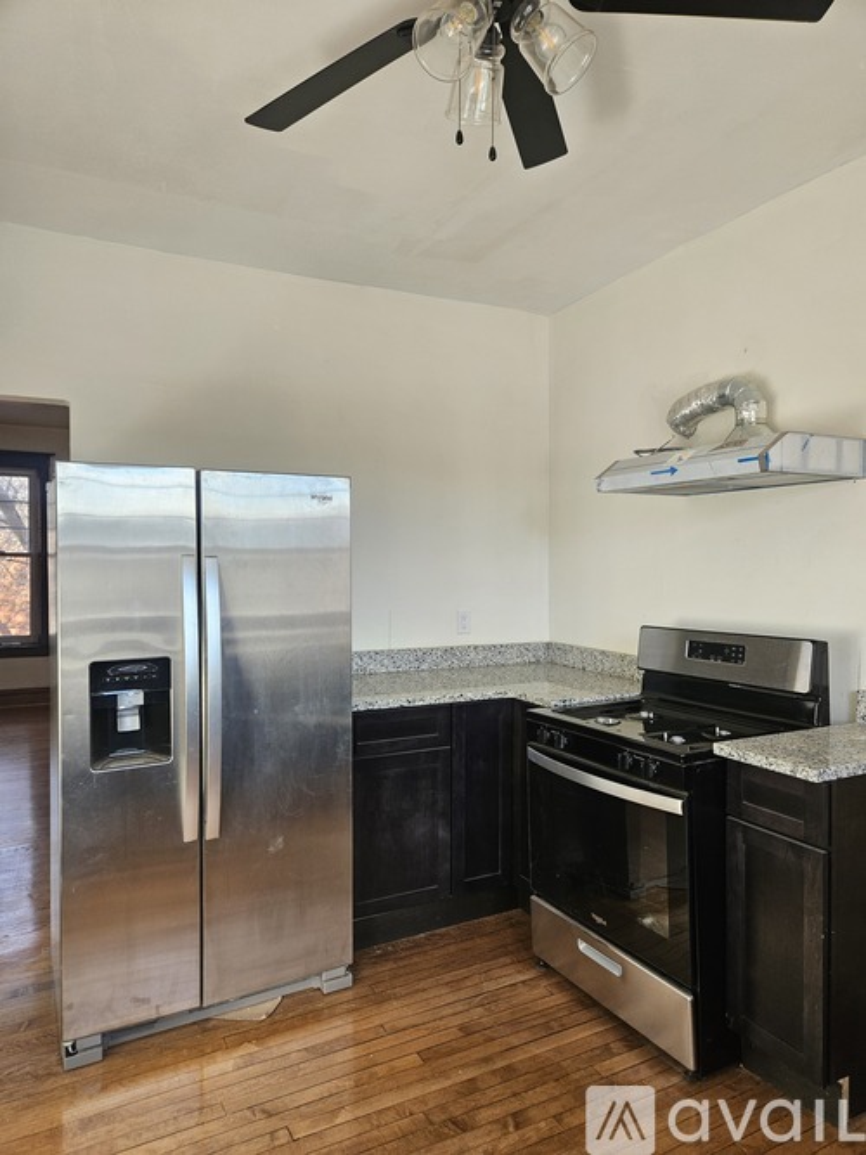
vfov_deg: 73.9
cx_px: 433
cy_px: 578
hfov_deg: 58.9
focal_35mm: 23
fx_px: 767
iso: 125
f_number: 1.8
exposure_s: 1/180
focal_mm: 5.4
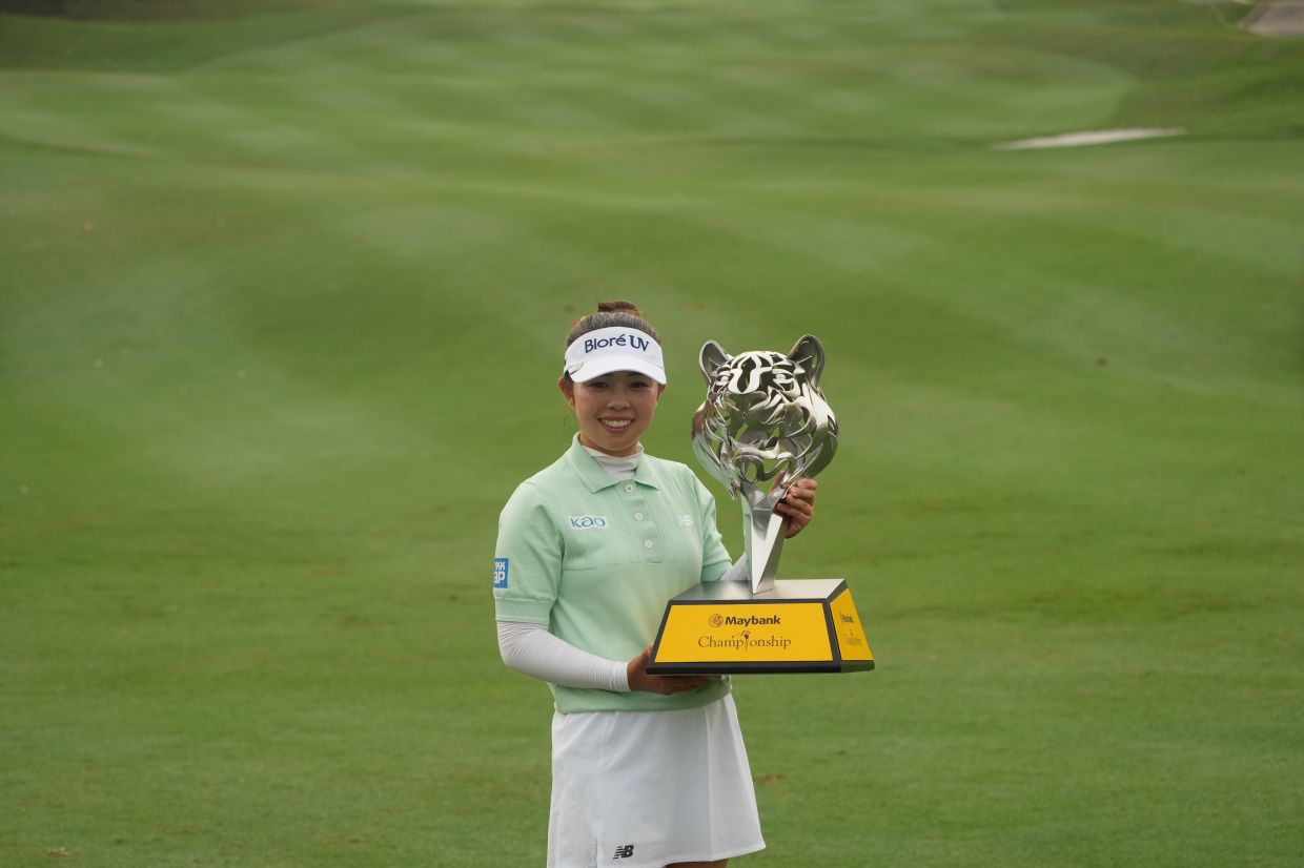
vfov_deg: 13.7
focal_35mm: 100
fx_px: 3621
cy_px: 434
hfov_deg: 20.4
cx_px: 652
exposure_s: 1/320
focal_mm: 100
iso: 1000
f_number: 5.6
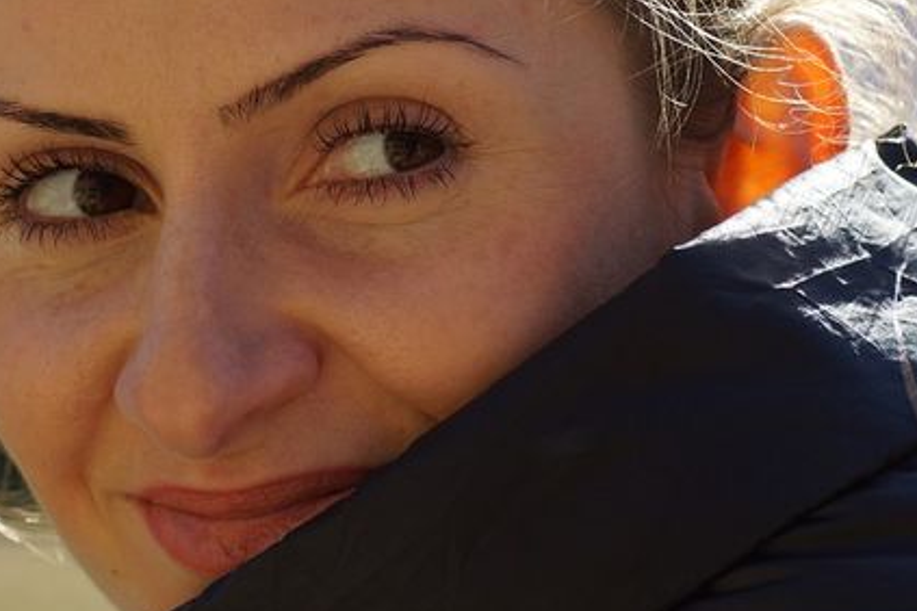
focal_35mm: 287
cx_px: 477
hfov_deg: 7.2
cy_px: 40
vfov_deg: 4.8
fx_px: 7310
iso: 100
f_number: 5.6
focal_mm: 90
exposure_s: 1/320
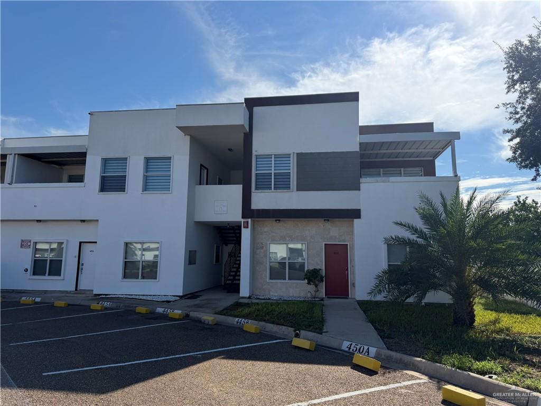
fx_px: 375
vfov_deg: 56.8
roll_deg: -0.4
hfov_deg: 71.6
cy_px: 203
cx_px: 270
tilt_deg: +8.5
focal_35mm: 24
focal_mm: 6.76
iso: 100
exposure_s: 1/8130
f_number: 1.78
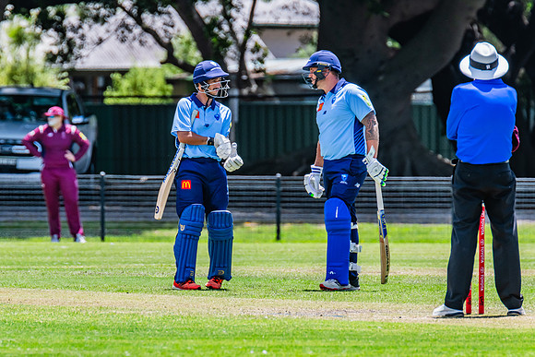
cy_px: 207
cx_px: 225
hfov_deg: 2.9
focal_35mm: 723
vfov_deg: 1.9
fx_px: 10750
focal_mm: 600
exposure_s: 1/1000
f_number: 10
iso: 800
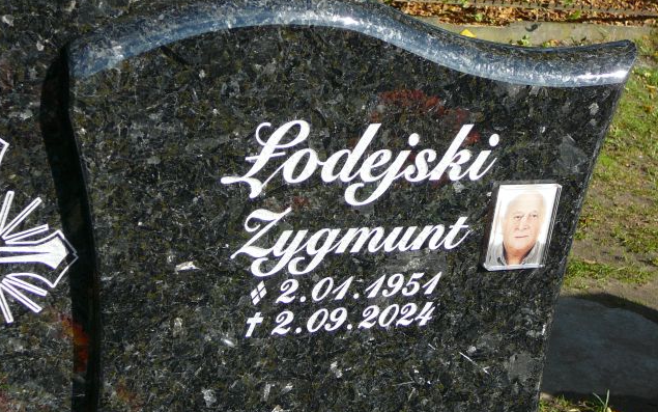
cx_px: 327
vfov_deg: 20.6
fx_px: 1130
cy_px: 239
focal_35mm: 63
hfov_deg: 32.5
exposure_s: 1/500
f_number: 3.5
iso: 80
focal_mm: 8.7
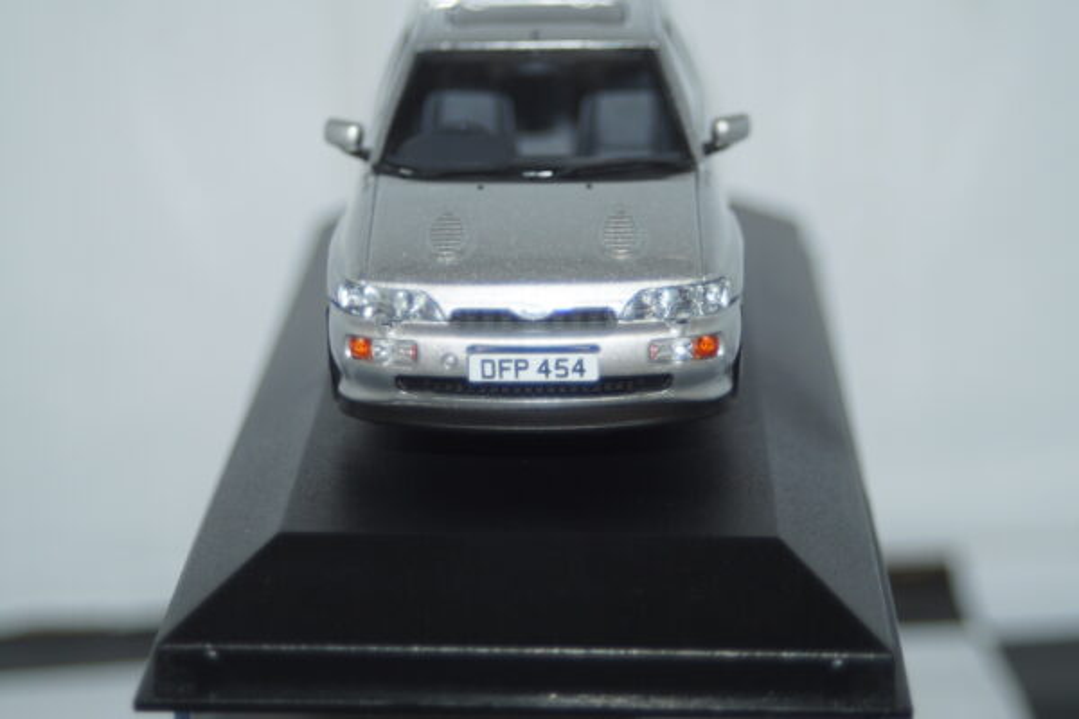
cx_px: 540
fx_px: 3147
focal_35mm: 105
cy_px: 360
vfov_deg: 13.0
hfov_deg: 19.5
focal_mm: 70
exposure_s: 1/60
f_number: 5.6
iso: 250
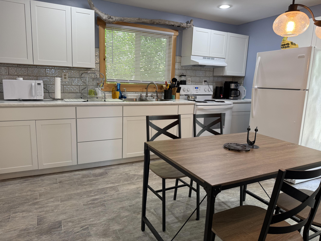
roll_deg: -2.9
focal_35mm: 24
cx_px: 160
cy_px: 120
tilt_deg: -10.0
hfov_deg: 71.6
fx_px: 223
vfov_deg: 56.8
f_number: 1.78
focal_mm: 6.76
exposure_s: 1/60
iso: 125
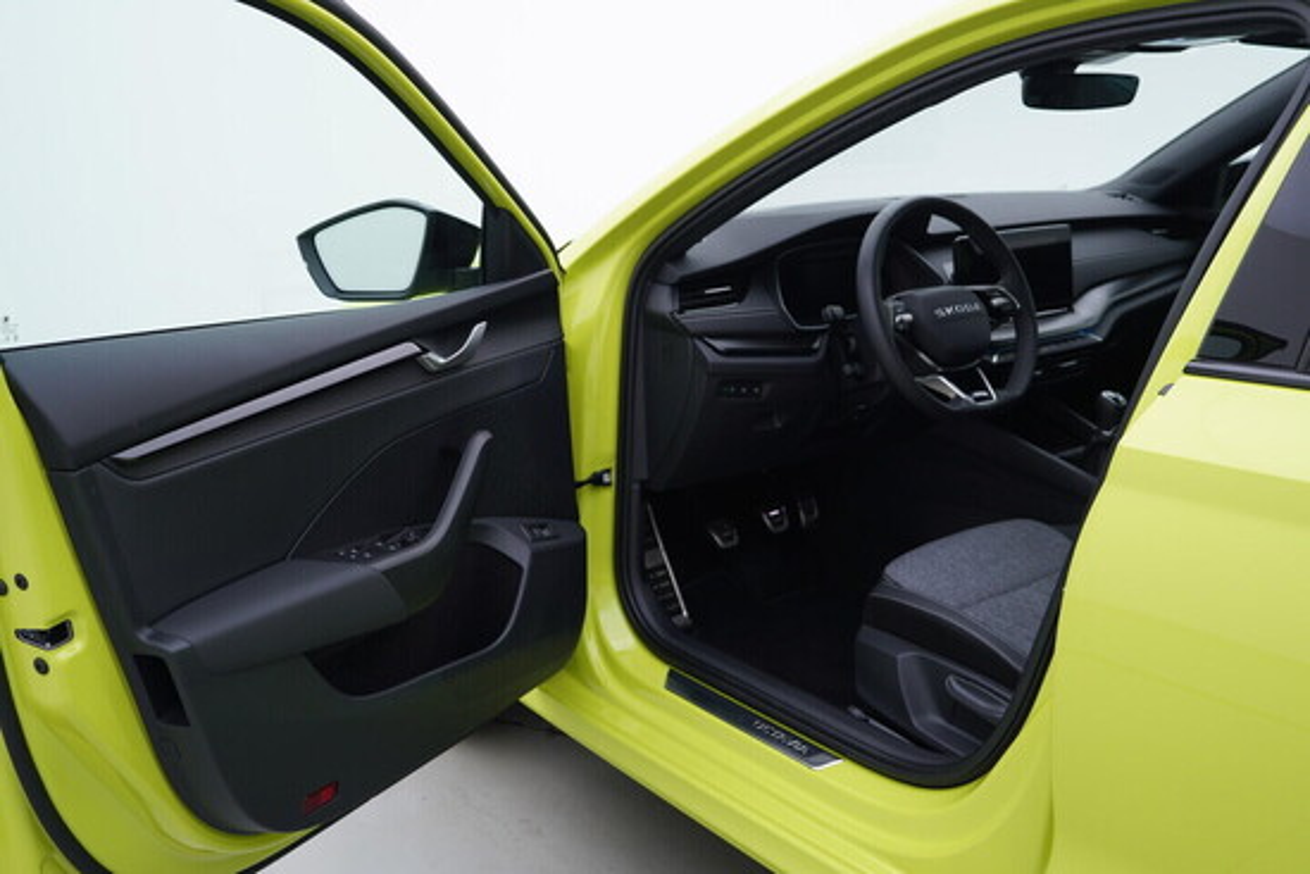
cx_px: 655
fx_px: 1310
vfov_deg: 36.9
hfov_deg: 53.1
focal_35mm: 36
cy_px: 437
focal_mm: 24
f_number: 3.2
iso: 125
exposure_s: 1/50
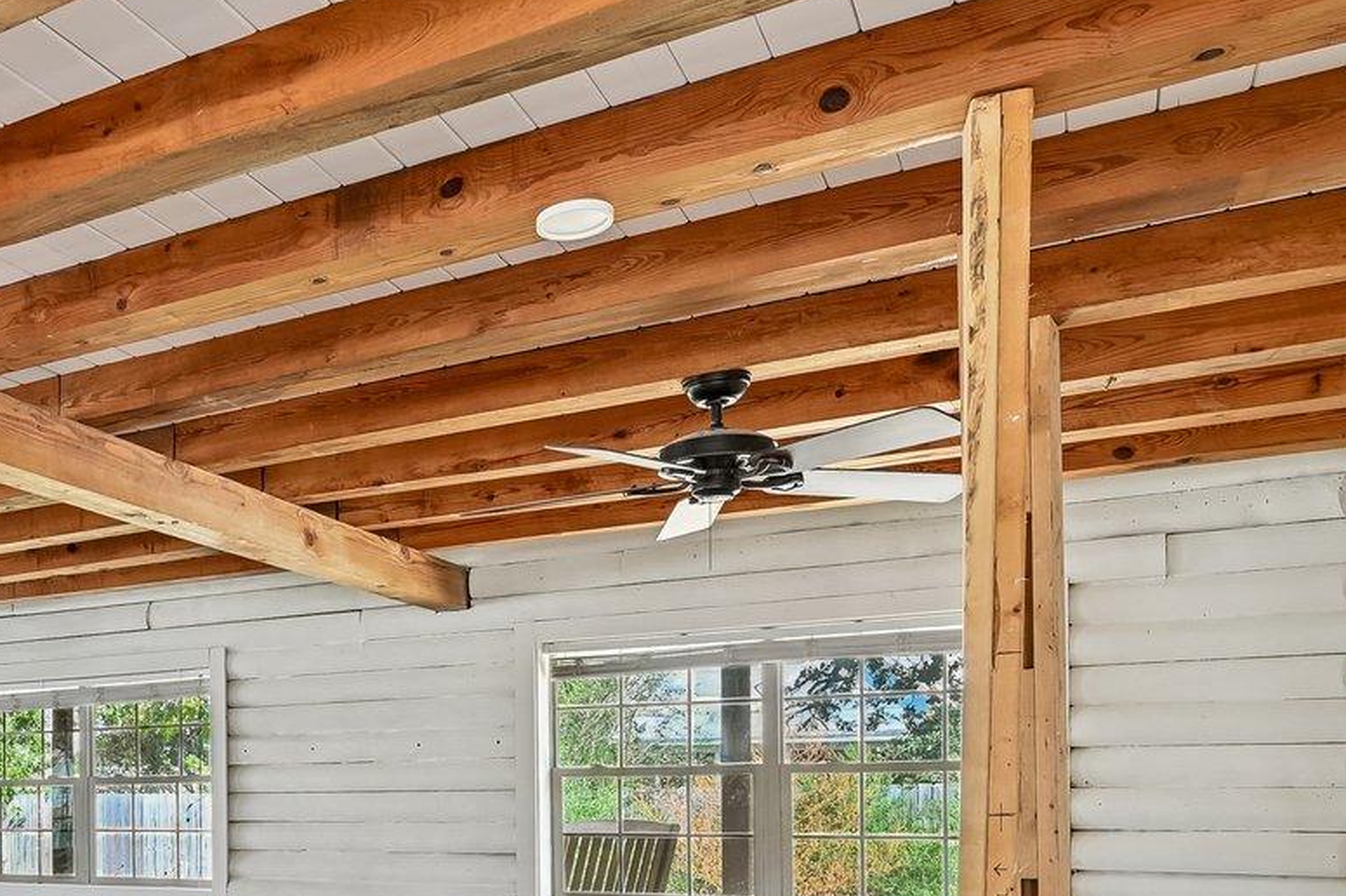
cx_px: 59
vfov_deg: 34.0
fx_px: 1383
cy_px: 801
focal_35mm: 37
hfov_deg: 45.4
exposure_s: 1/10
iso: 400
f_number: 8
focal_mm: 14
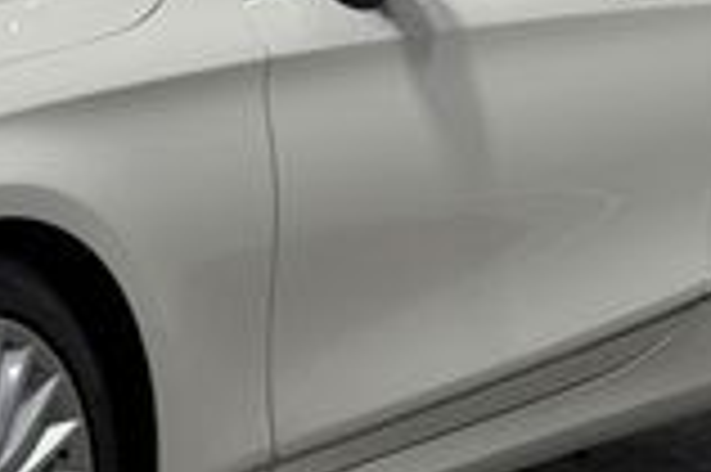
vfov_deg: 6.8
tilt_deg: -4.3
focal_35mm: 202
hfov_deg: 10.0
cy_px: -27
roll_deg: -1.0
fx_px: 3985
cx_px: -194
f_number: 1.78
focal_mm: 6.76
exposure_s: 1/557
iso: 64
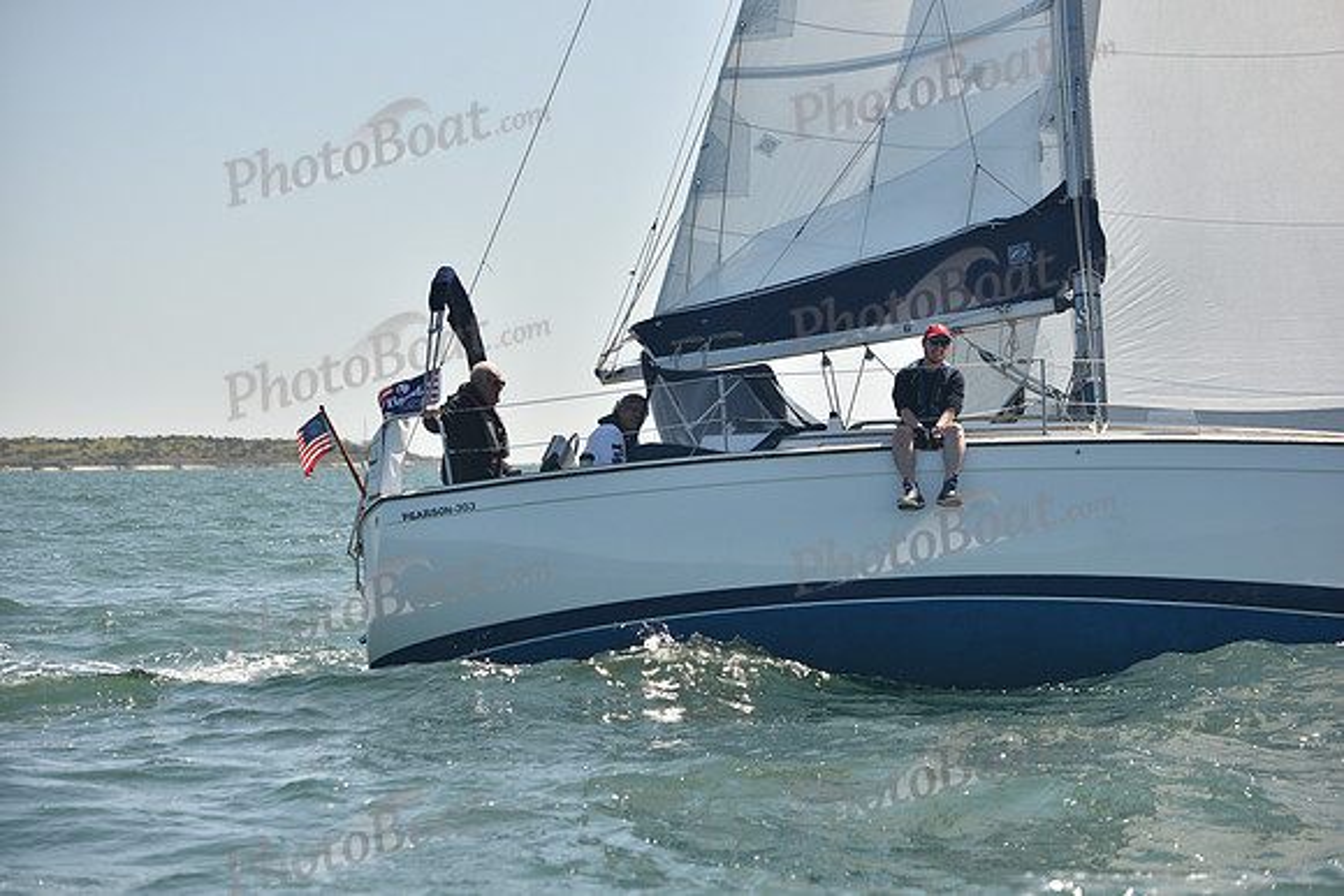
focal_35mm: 110
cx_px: 672
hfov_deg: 18.6
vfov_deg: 12.5
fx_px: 4107
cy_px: 448
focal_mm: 110
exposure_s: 1/1000
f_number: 4
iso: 250
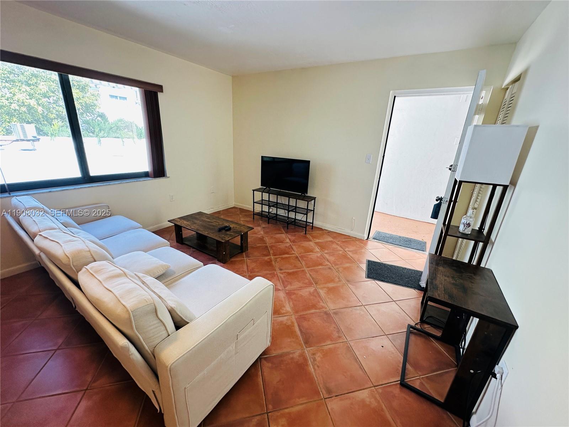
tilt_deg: -17.2
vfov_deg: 85.7
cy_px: 214
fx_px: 230
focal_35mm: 14
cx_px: 284
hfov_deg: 102.1
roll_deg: -2.2
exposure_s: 1/120
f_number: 2.2
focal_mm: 2.22
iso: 160
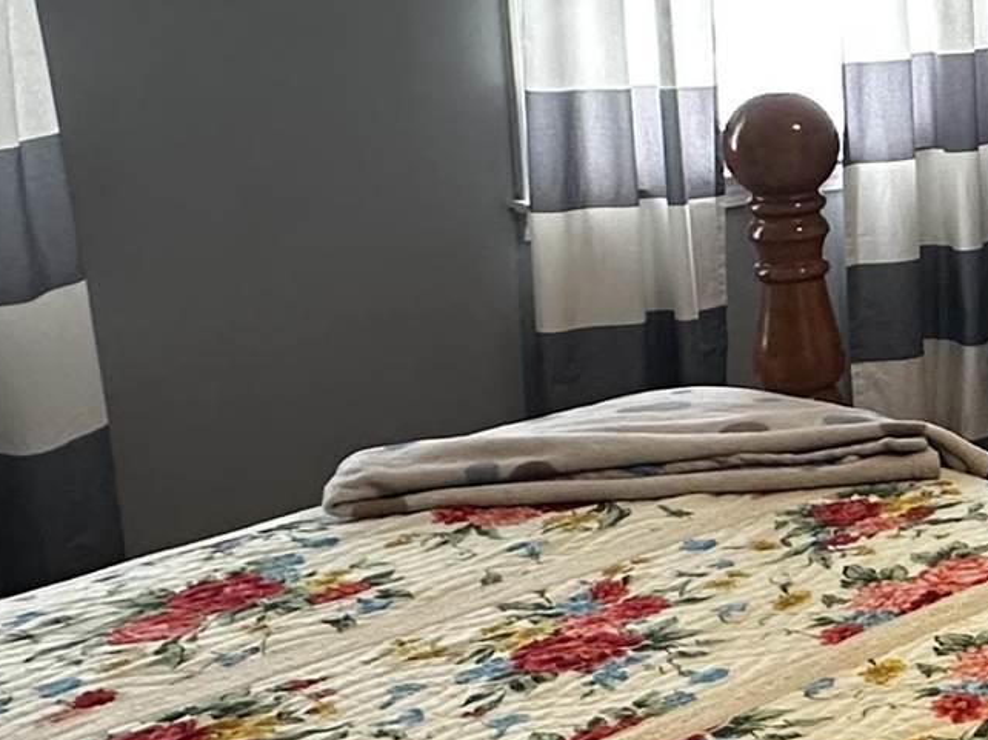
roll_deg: -0.4
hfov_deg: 23.6
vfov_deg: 21.7
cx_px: 1454
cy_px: 185
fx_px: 1912
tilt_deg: -9.2
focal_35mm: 67
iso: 250
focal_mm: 2.22
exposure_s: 1/60
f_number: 2.2
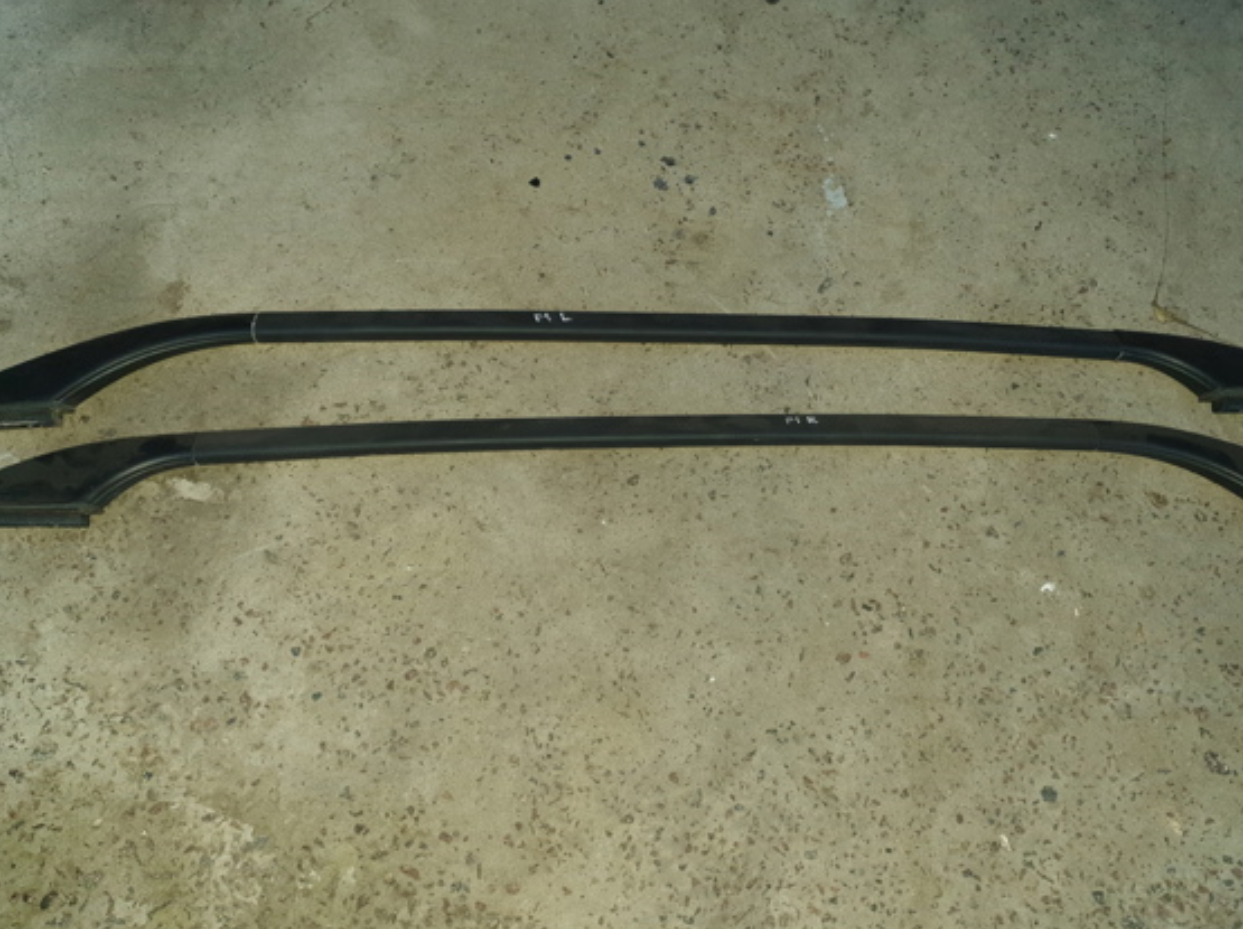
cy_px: 500
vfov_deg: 46.7
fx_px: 1076
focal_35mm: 30
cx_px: 672
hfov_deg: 59.9
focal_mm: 4.3
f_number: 1.5
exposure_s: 1/29
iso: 80
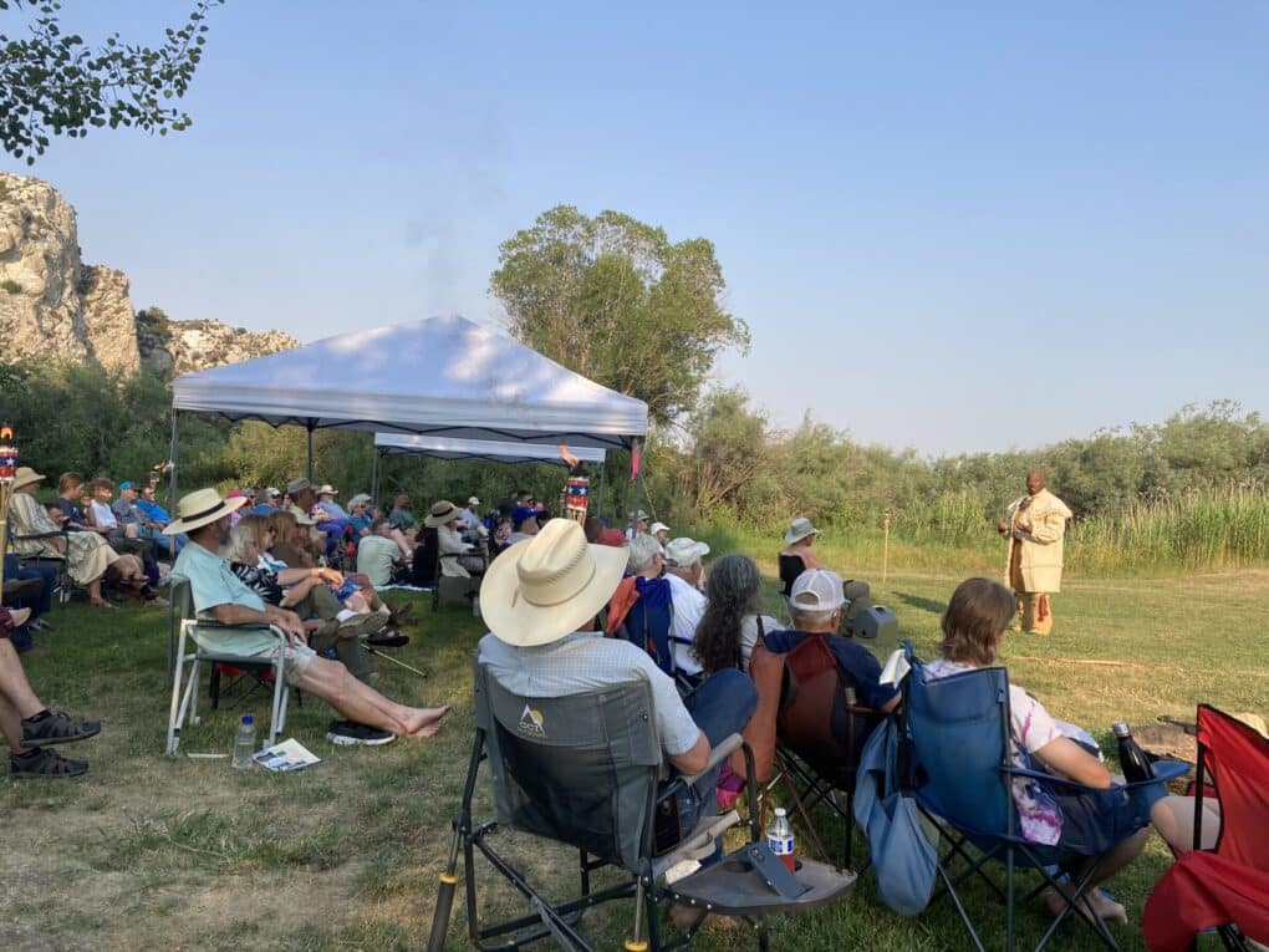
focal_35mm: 28
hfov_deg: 63.4
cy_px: 476
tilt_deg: +4.1
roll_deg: -3.7
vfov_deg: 49.7
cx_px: 634
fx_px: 1026
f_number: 1.8
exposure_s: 1/889
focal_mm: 3.99
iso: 20
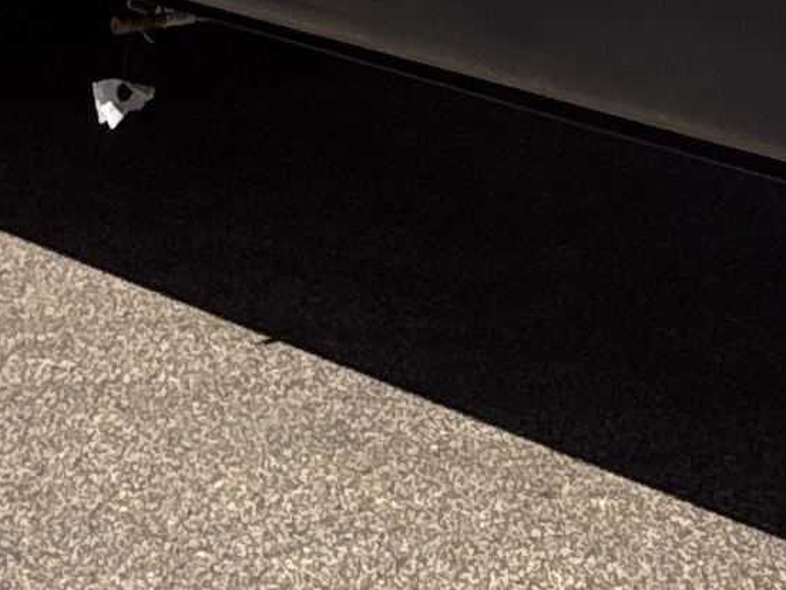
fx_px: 4314
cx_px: 1089
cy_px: -858
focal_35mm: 190
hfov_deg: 10.1
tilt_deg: +4.2
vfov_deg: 7.3
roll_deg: +0.4
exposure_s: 1/10101
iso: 50
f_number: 1.6
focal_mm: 5.96
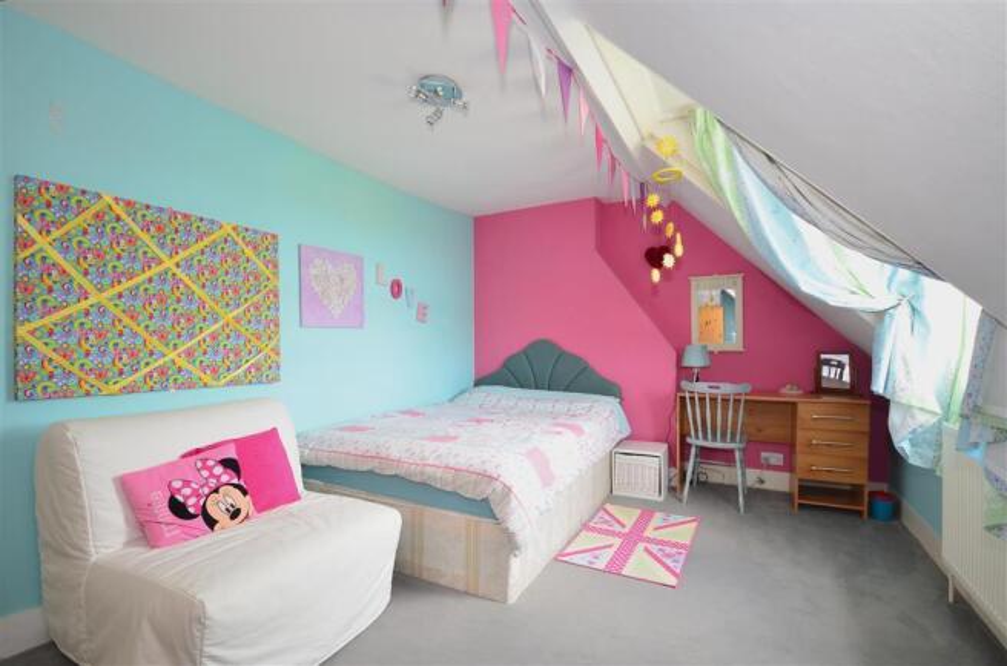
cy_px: 333
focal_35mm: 15
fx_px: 419
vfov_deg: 77.0
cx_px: 504
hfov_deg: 100.5
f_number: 5
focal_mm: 10
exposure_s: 1/20
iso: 200
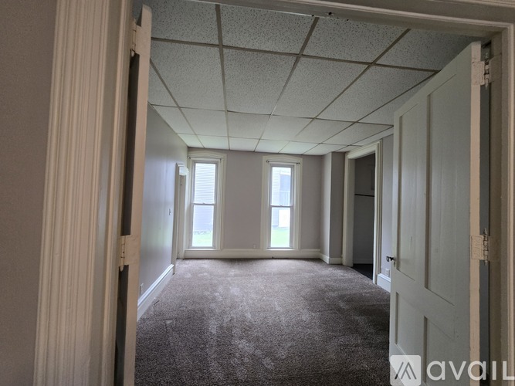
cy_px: 193
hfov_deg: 106.2
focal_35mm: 13
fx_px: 193
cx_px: 258
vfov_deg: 89.9
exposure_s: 1/60
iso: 250
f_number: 2.2
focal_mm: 2.2
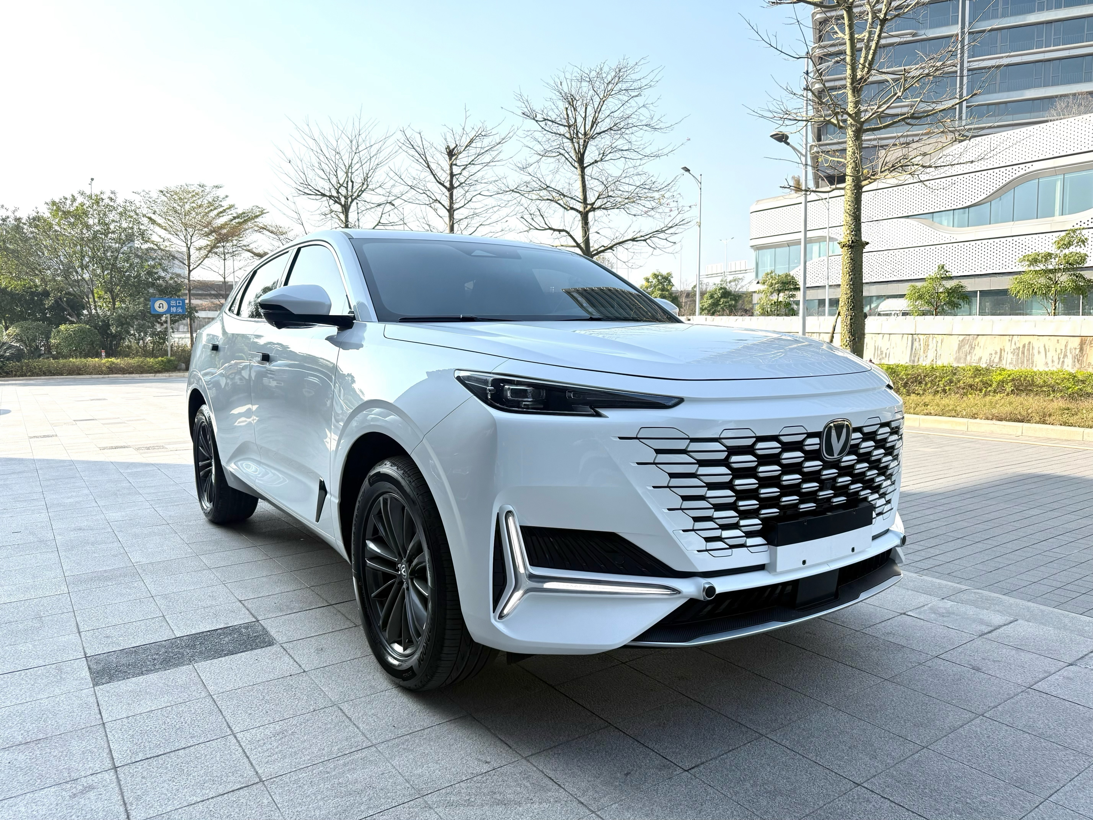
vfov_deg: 56.8
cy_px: 410
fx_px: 758
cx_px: 546
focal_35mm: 24
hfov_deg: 71.6
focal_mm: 6.76
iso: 100
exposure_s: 1/1689
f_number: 1.78
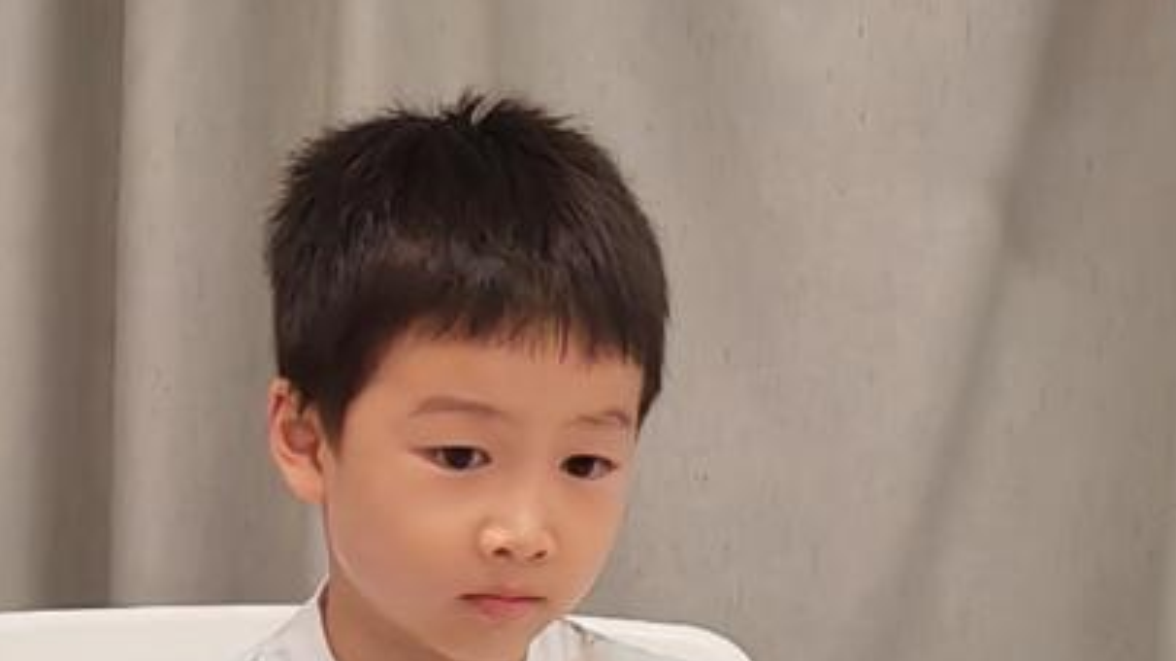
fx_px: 4177
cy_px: 205
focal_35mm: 134
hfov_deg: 15.8
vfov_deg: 9.0
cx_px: 77
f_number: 1.8
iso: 125
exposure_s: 1/100
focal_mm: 5.53
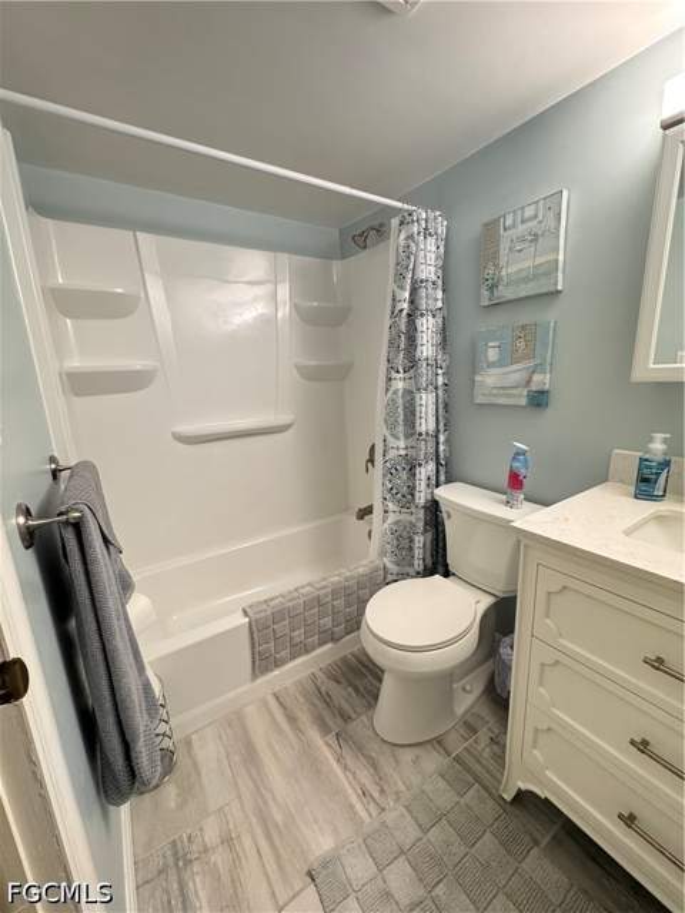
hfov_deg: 85.7
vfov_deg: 102.1
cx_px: 342
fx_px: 369
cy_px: 456
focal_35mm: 14
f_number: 2.2
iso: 400
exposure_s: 1/60
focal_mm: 2.22
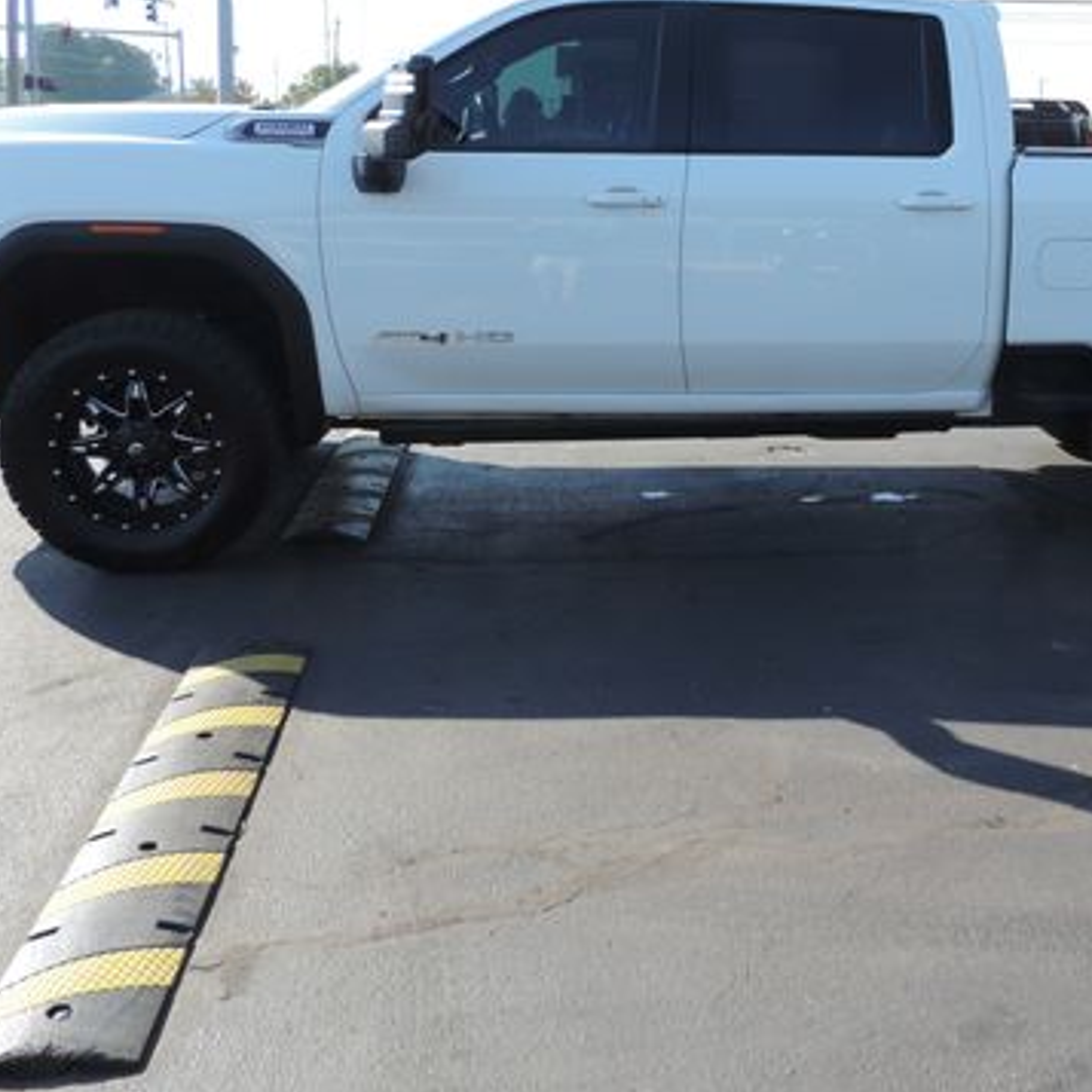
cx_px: 759
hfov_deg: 43.0
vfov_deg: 43.2
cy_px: 364
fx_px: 1356
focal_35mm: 38
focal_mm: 4.3
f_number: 3
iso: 80
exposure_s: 1/400
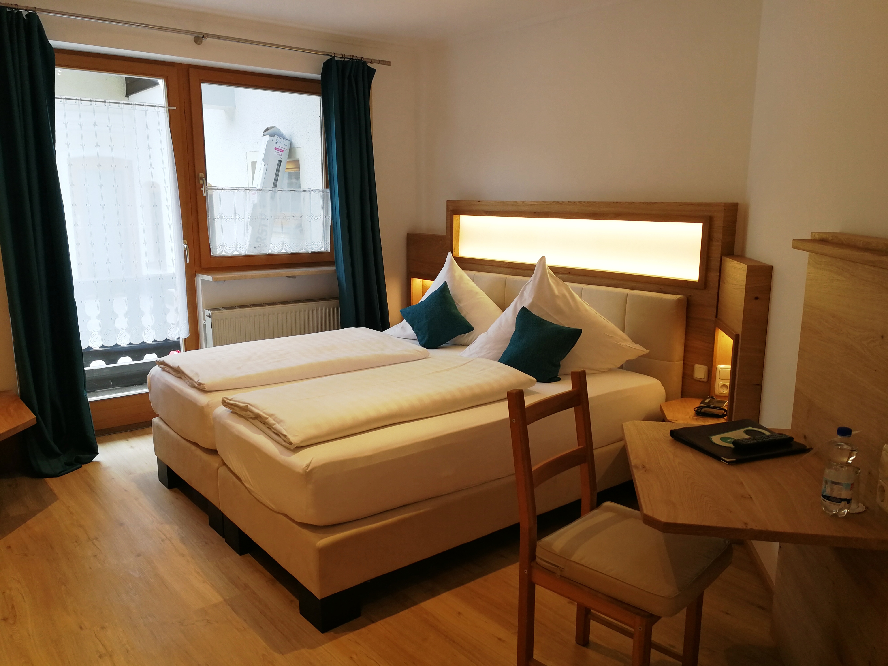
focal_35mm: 27
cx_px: 444
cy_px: 333
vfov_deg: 51.4
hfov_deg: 65.3
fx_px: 693
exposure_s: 1/50
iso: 80
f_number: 2.2
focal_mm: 3.95
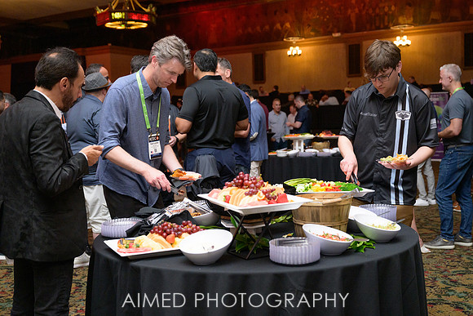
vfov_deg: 31.8
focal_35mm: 42
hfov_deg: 46.3
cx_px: 248
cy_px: 151
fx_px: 553
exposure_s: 1/160
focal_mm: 40
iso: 2500
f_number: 3.5
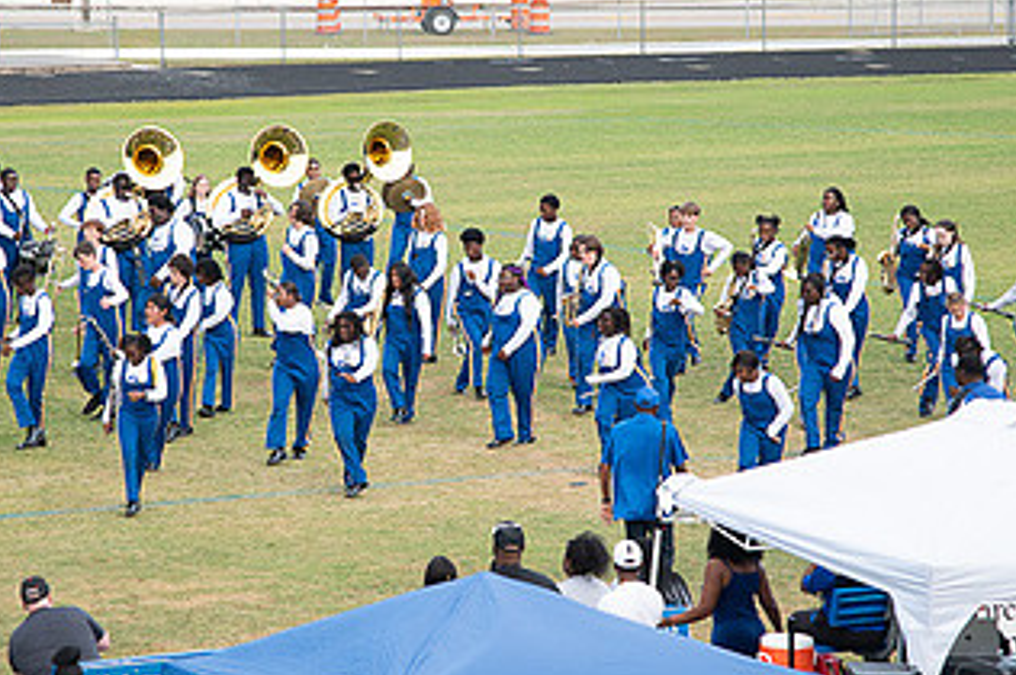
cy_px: 325
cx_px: 431
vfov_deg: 6.8
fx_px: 5695
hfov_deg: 10.2
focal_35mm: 202
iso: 400
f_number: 4
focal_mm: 110
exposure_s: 1/200
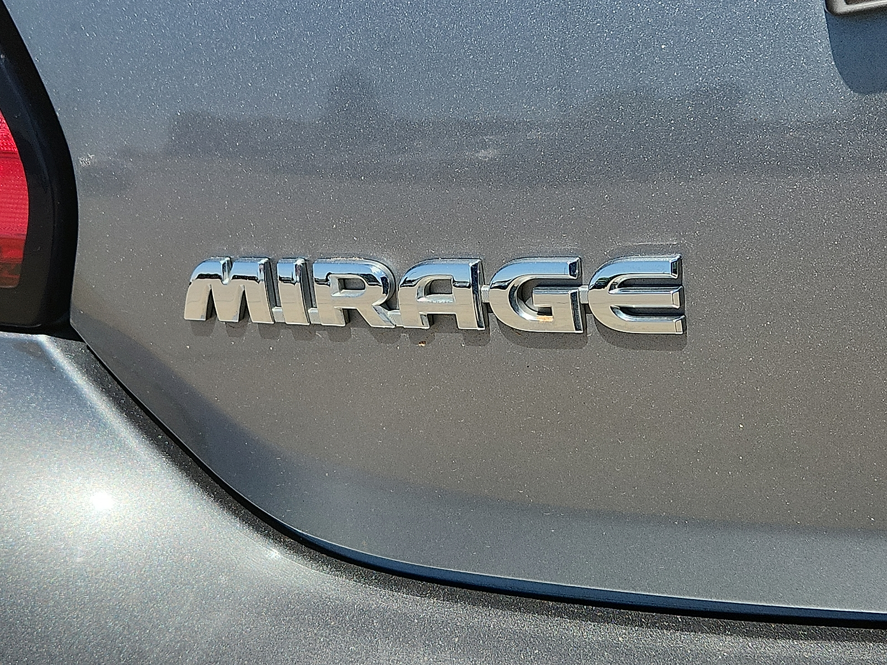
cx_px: 444
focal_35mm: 23
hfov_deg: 73.9
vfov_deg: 58.9
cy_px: 332
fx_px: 589
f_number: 1.8
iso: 50
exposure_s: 1/1667
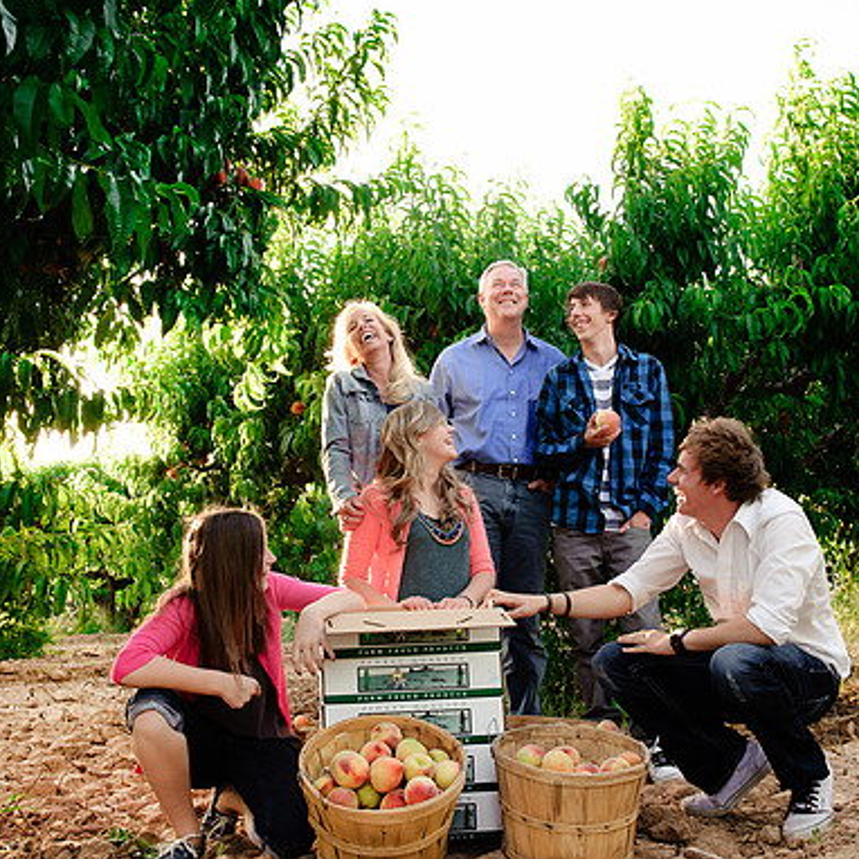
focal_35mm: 40
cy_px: 427
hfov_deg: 41.8
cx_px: 456
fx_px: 1123
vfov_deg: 41.9
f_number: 10
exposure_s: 1/80
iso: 800
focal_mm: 31
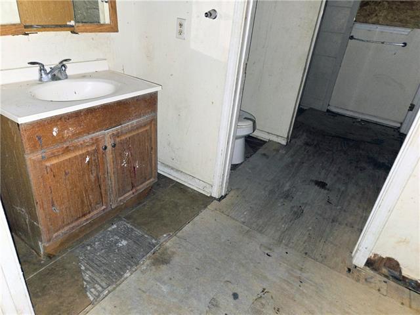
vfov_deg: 58.9
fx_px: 279
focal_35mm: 23
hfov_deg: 73.9
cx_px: 210
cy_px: 158
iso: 125
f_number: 1.8
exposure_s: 1/13.6
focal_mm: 5.4
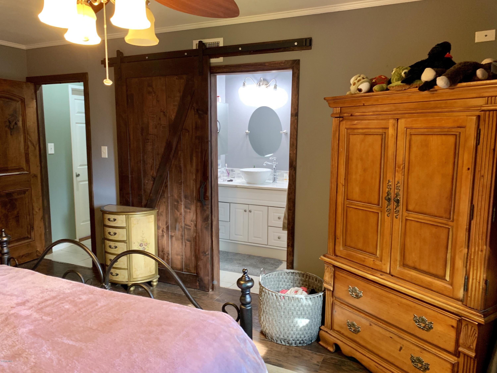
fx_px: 373
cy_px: 186
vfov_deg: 53.1
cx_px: 248
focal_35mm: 26
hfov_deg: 67.3
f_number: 1.8
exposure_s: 1/60
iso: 250
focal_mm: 4.25
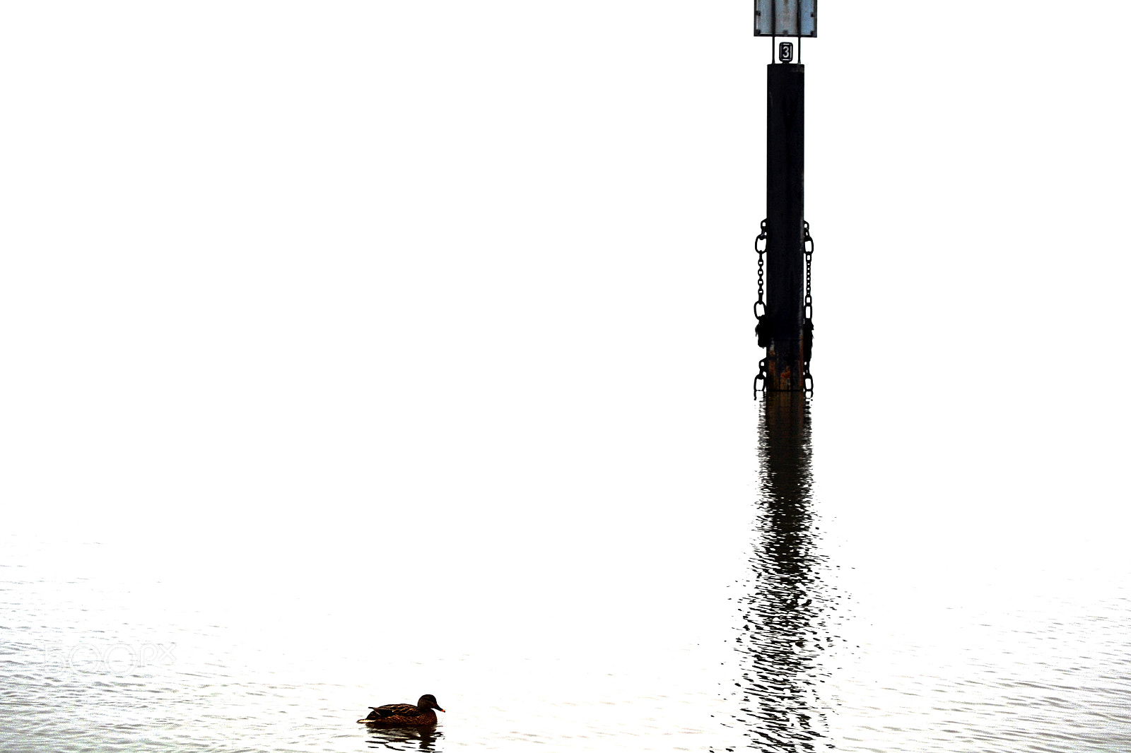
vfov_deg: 16.5
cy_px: 376
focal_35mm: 82
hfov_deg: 24.6
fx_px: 2591
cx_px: 566
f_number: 5.6
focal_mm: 55
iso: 125
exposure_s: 1/125
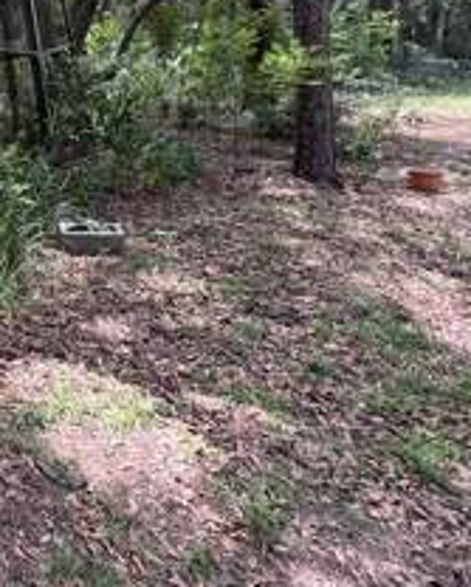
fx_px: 678
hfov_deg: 30.4
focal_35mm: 39
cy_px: 141
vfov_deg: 45.1
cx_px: -138
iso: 40
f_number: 1.8
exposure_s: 1/99
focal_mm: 1.57
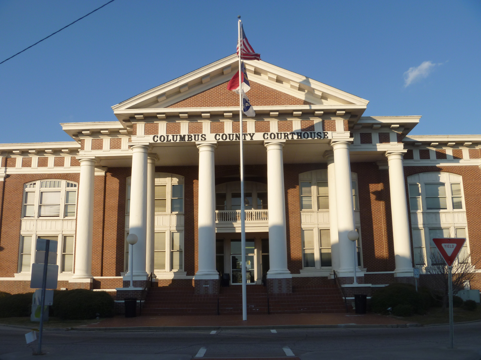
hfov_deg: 52.6
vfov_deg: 40.7
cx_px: 240
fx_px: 486
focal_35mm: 35
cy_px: 180
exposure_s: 1/320
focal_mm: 6.3
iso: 80
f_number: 5.6
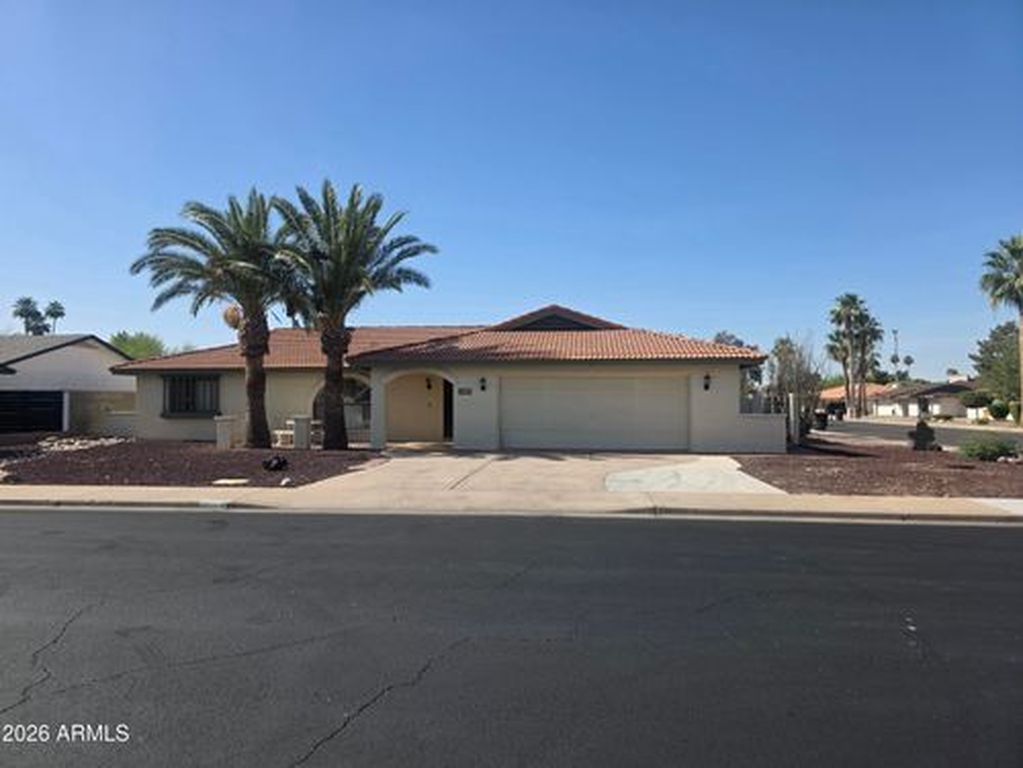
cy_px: 384
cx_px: 512
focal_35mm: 23
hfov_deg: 73.9
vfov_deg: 58.9
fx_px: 680
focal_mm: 6.3
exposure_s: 1/10000
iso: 80
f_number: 1.7
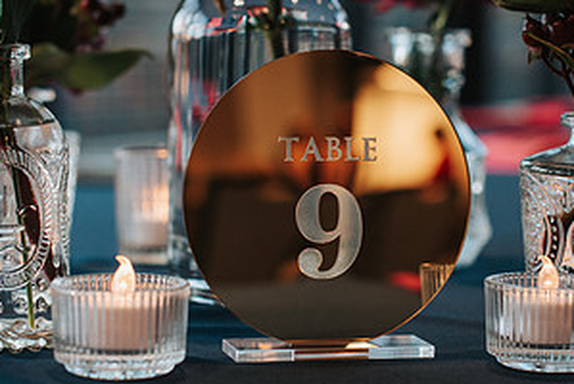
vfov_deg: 13.3
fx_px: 1644
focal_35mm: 103
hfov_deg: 19.8
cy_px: 157
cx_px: 326
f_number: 3.2
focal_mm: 50
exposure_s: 1/250
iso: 1000
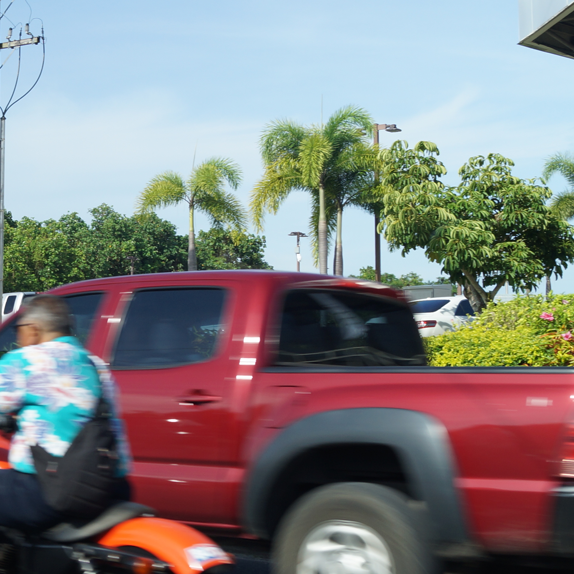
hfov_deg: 20.6
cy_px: 300
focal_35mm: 81
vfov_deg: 21.4
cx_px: -15
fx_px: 1520
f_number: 5.6
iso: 100
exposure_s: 1/125
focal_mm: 24
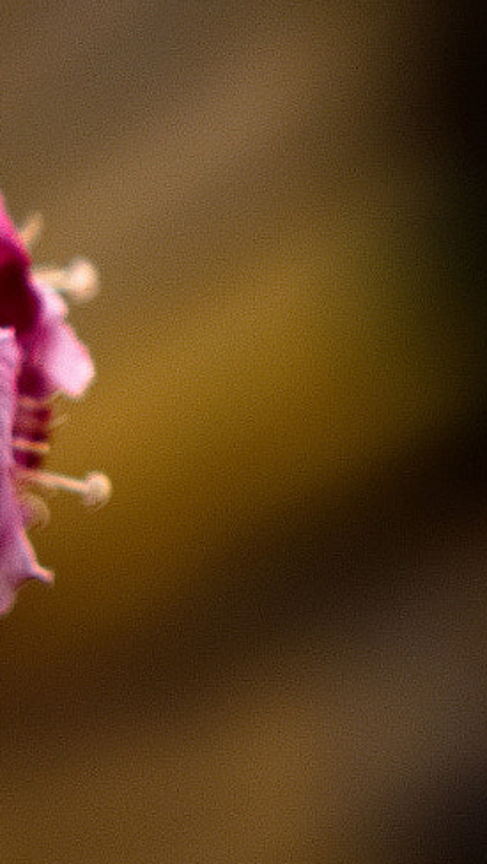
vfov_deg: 7.0
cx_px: -468
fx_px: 7038
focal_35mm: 307
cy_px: 522
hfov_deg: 3.9
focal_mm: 43
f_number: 1.2
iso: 100
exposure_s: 1/1600
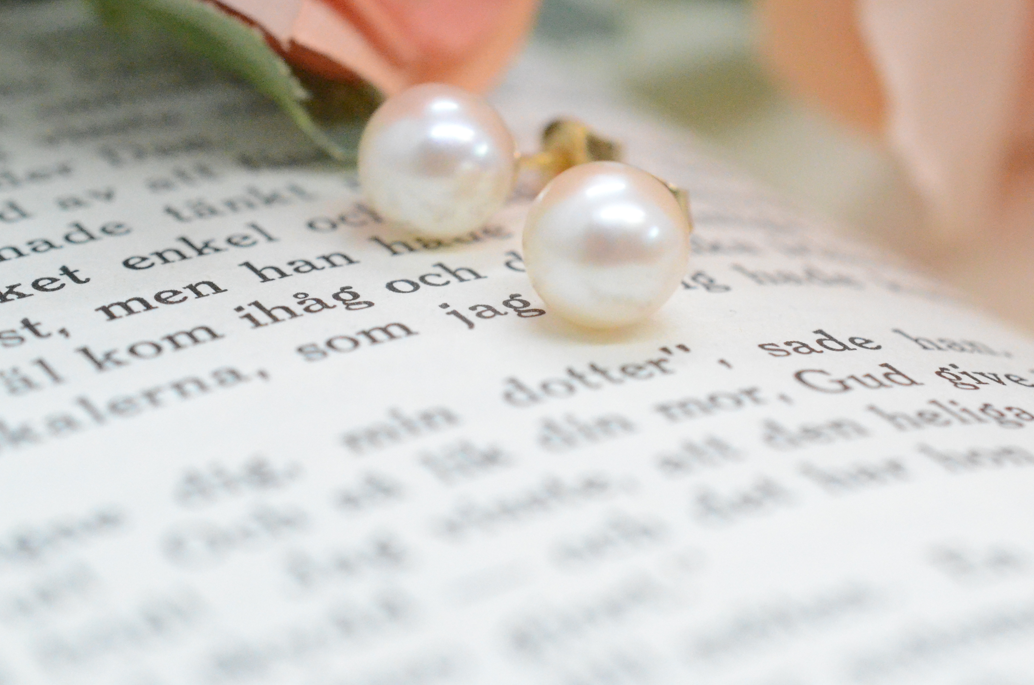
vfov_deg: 15.8
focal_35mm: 86
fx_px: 2465
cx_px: 561
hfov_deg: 23.7
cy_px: 242
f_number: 6.3
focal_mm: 40
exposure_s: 1/2500
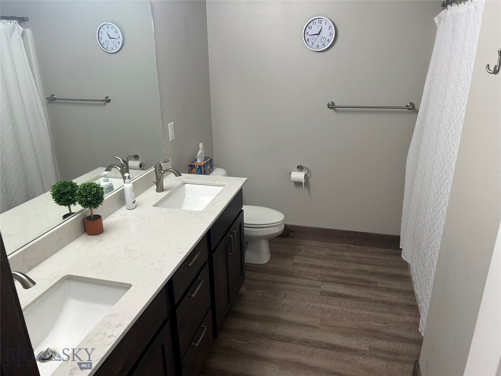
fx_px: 376
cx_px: 250
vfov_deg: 53.1
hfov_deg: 67.3
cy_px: 188
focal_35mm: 26
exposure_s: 1/60
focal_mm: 5.7
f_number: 1.5
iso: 125
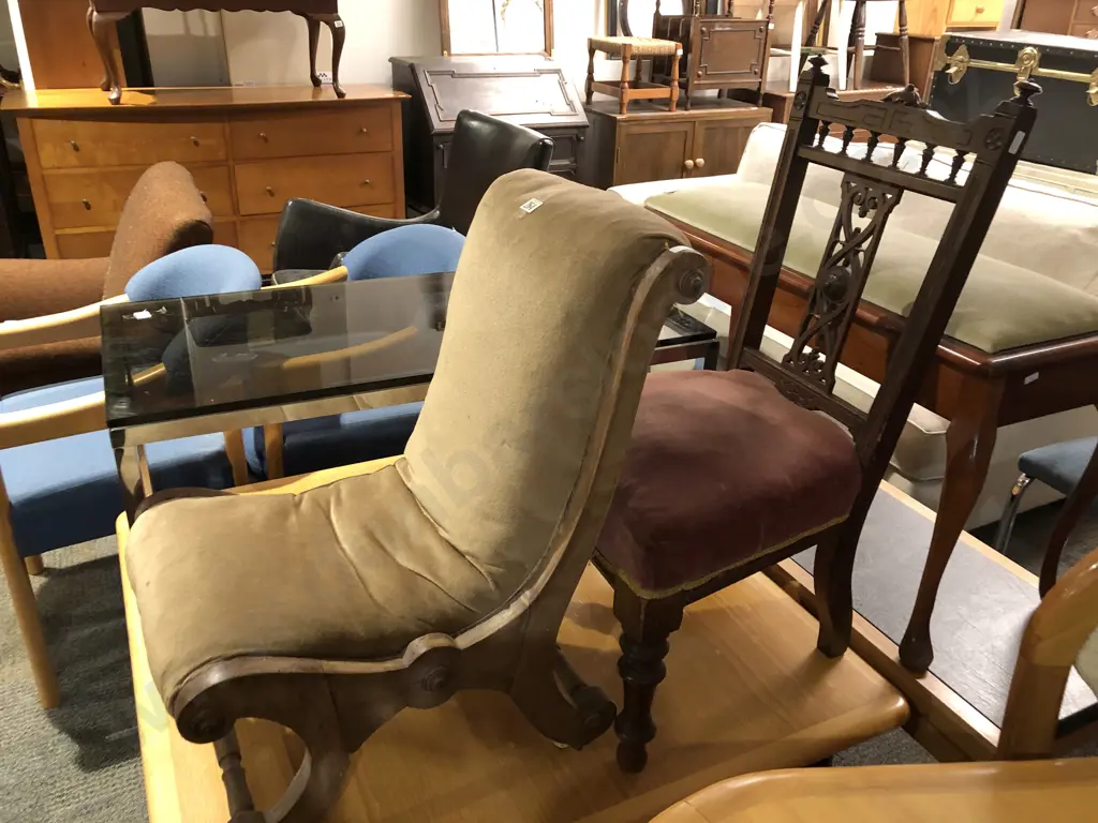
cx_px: 549
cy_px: 412
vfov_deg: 49.7
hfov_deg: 63.4
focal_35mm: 28
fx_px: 888
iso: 100
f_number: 1.8
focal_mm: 3.99
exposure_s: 1/9
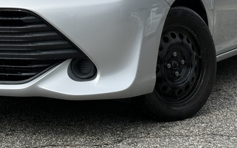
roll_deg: +0.0
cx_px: 90
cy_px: -34
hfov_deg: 18.4
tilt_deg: +0.5
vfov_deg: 11.4
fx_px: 730
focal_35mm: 113
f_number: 1.78
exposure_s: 1/6536
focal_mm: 6.76
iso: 80
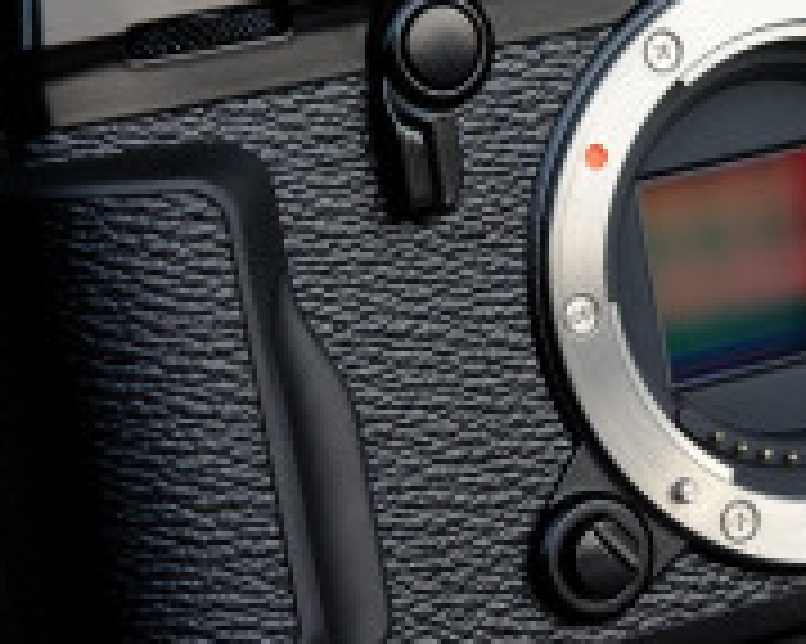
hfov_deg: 13.3
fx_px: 3433
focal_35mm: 144
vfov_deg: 10.7
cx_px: 637
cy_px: 293
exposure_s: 1/125
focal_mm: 35
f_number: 8
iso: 2000
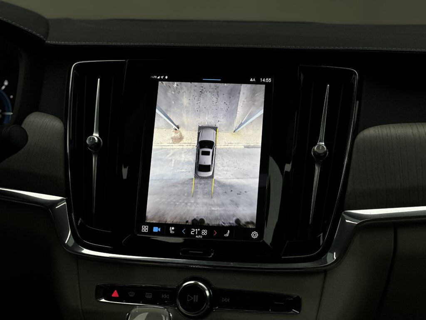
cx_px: 213
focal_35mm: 77
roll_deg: -1.2
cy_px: 160
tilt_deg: -8.9
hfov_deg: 25.3
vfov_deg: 19.1
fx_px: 948
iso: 32
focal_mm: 9
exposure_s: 1/121
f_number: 2.8
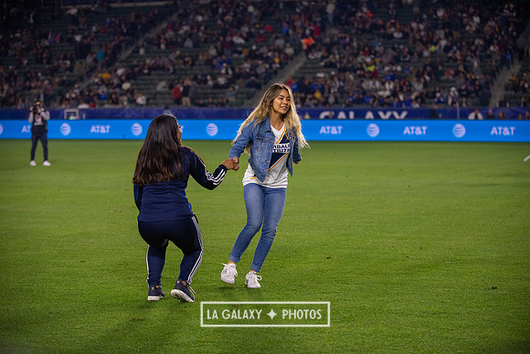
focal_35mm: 90
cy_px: 177
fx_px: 1325
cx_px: 265
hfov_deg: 22.6
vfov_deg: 15.2
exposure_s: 1/2500
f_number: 2.8
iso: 1600
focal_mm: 90
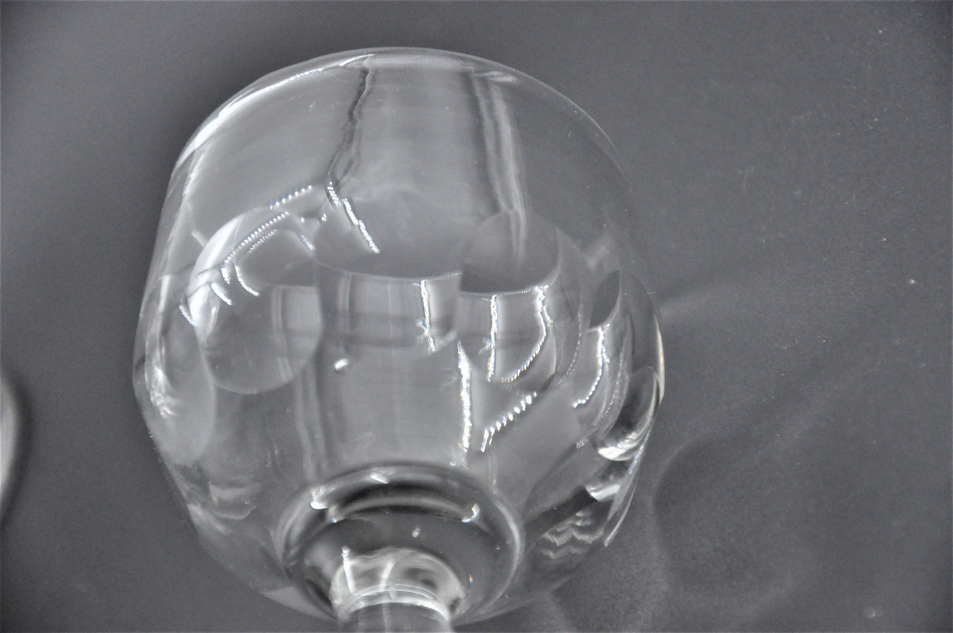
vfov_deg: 8.7
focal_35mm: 158
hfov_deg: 13.1
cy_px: 316
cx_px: 476
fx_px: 4164
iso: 3200
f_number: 5.6
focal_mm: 105
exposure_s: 1/1600
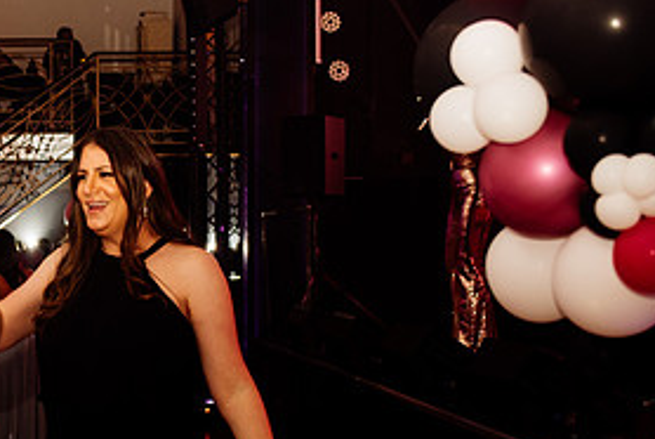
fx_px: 1330
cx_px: -9
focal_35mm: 73
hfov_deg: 26.1
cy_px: 284
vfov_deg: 18.7
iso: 1600
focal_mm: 35
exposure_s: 1/200
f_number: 2.8
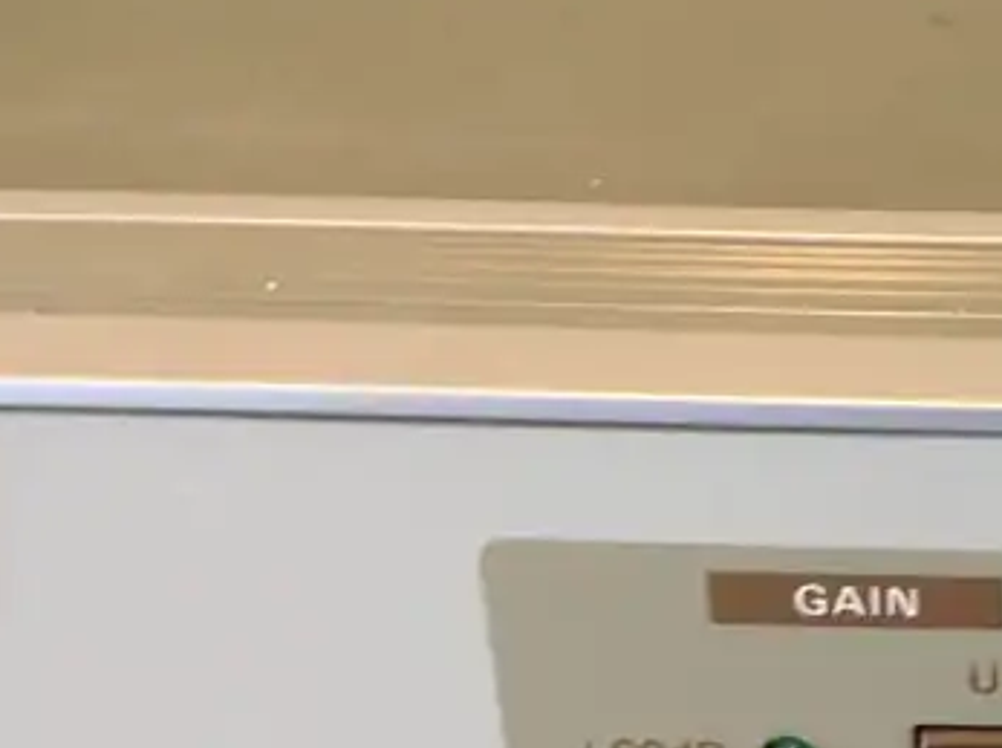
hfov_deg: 18.8
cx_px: 1068
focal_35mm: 101
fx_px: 2919
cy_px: 866
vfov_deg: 14.2
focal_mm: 4.28
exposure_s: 1/15
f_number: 2.4
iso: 80
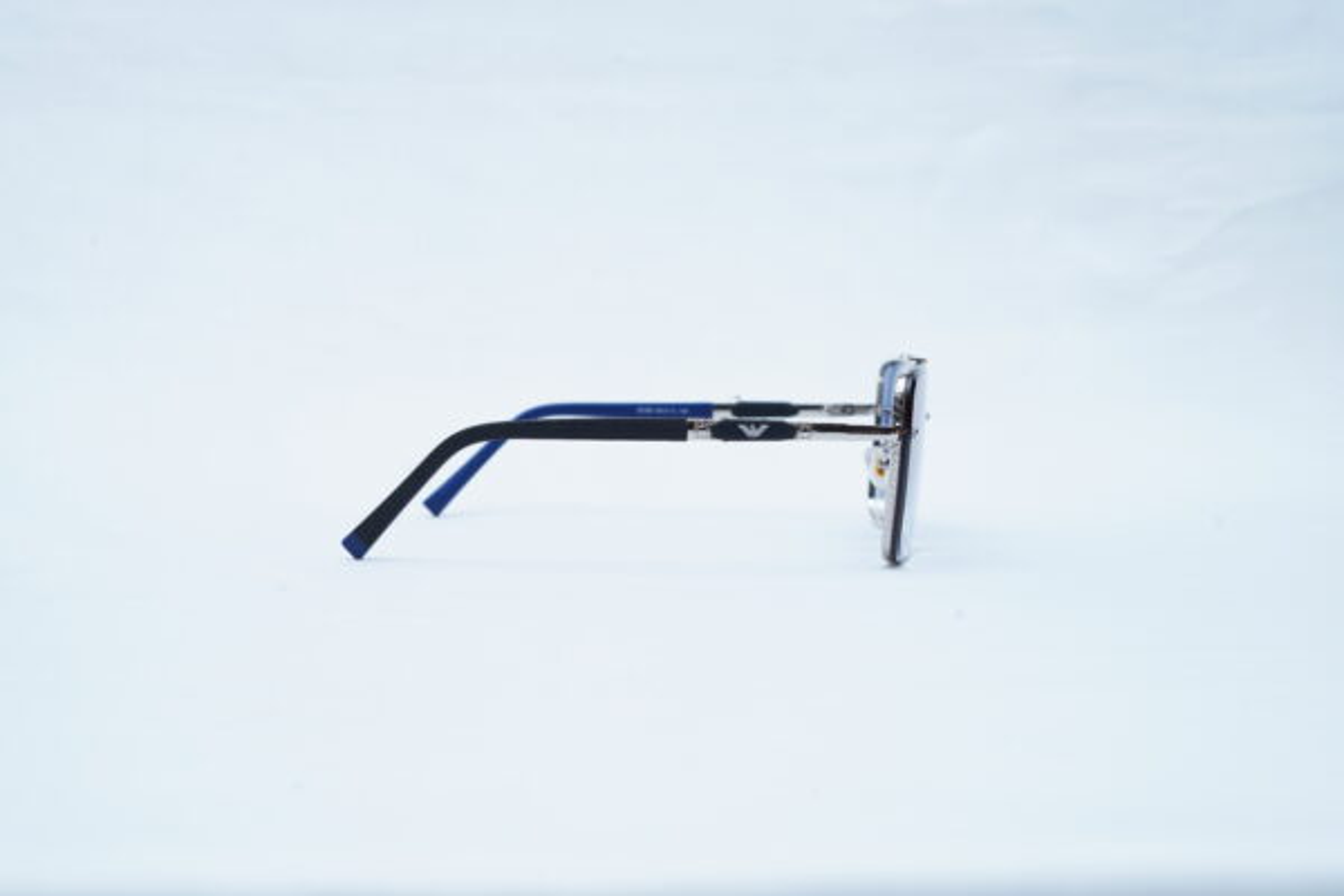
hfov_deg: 39.6
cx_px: 672
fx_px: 1867
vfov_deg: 27.0
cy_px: 448
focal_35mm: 50
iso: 200
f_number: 9
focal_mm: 50
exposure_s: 1/160
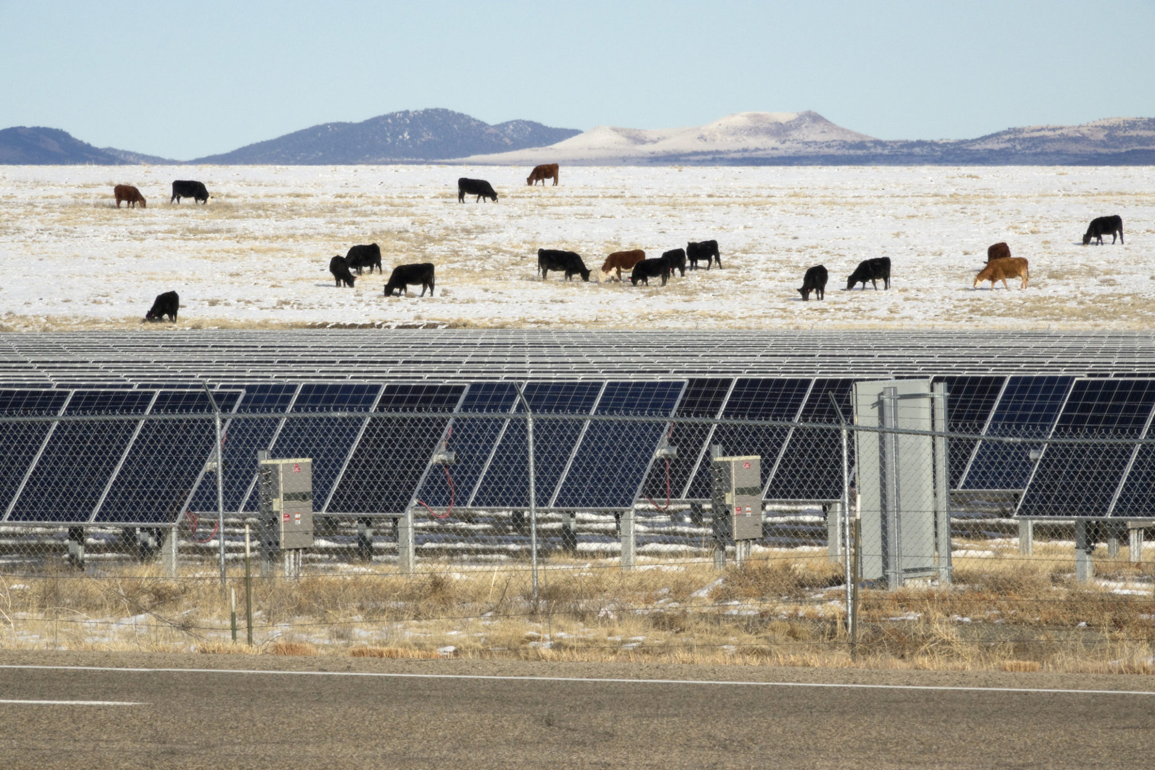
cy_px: 385
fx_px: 11260
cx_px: 578
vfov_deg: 3.9
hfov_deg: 5.9
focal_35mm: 351
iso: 400
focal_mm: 128.59
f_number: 16
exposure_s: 1/400
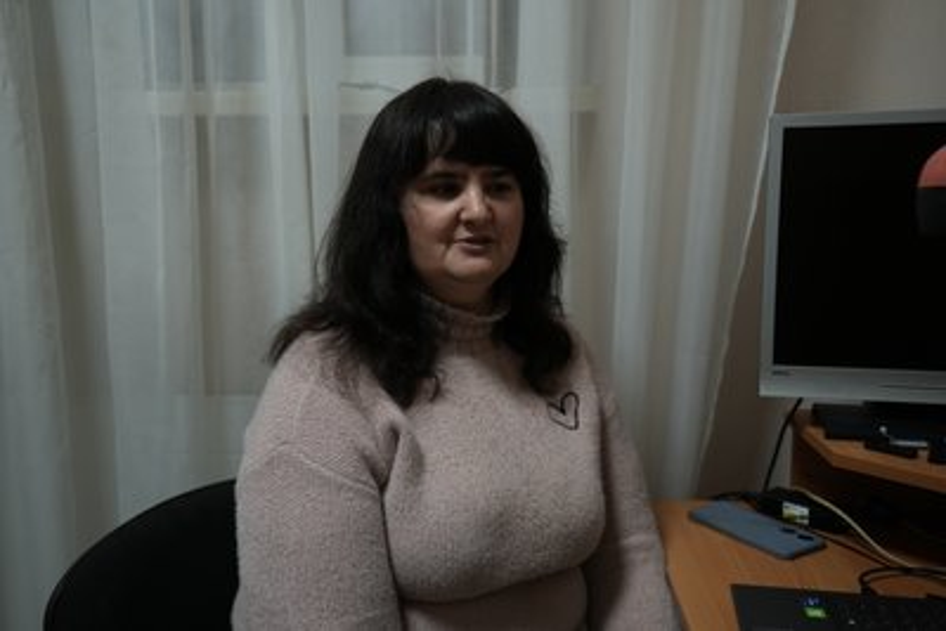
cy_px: 316
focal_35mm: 35
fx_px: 920
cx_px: 473
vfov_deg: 37.9
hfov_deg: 54.4
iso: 250
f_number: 2.8
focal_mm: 35
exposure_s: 1/50
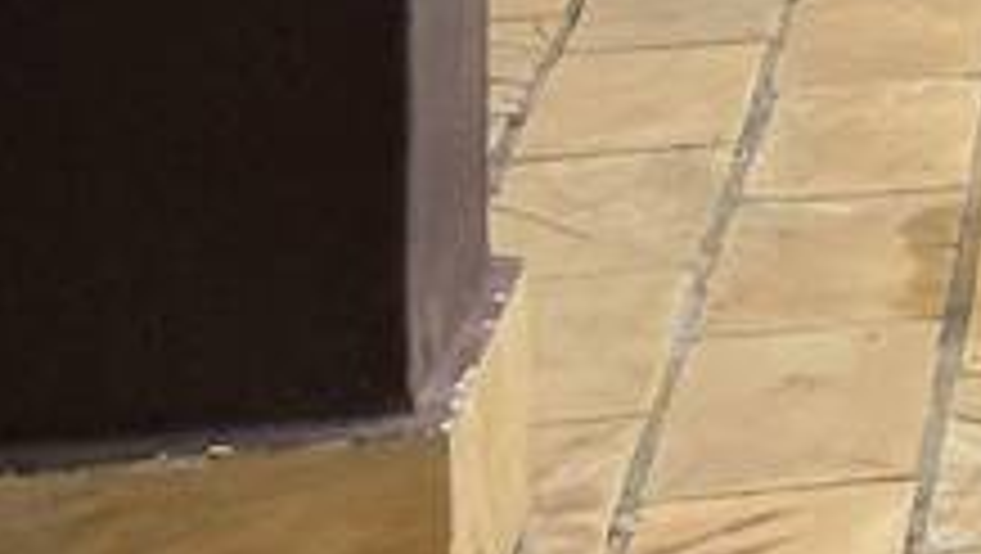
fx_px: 4868
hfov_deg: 9.1
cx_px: 3010
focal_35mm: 187
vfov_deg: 6.1
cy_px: -928
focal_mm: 4.25
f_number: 1.8
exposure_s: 1/1135
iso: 32
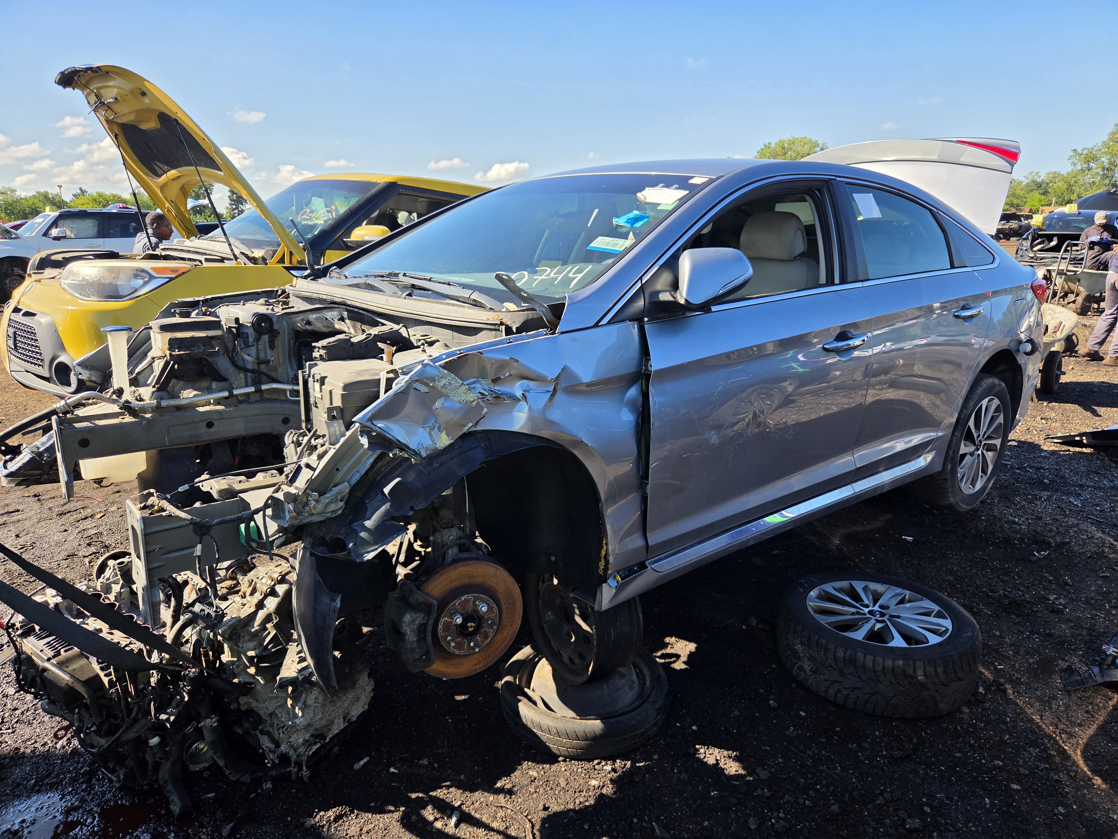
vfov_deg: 58.9
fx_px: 743
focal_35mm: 23
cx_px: 559
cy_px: 420
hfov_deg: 73.9
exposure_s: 1/2404
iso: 80
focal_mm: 5.4
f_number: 1.8
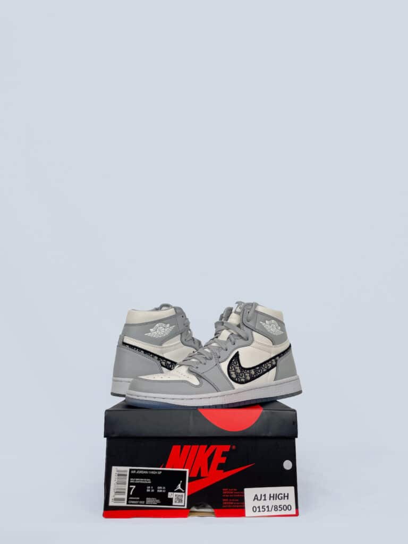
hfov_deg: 53.1
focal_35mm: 26
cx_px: 204
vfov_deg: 67.3
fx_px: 409
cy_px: 272
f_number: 1.6
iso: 32
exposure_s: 1/140
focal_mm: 4.2
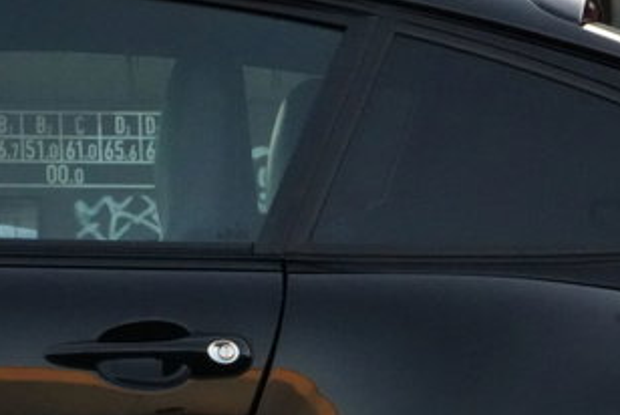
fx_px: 4292
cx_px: 960
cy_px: 478
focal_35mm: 249
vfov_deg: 5.5
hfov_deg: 8.1
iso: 12800
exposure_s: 1/400
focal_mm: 75
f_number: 18
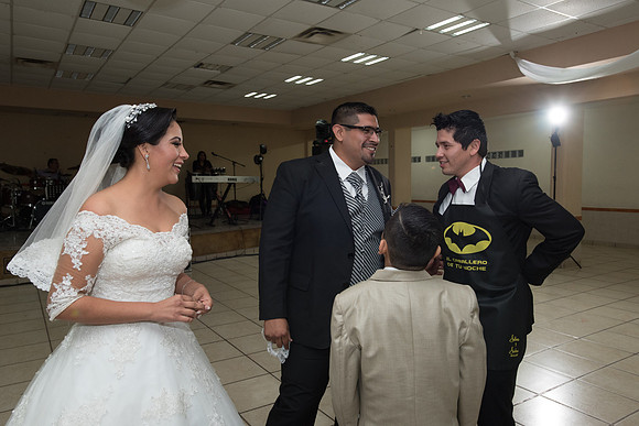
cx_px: 320
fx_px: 462
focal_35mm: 26
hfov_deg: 69.4
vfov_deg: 49.6
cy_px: 213
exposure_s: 1/100
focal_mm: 26
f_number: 4.5
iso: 1600
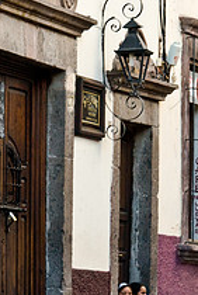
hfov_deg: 4.5
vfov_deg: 6.7
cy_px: 125
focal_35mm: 305
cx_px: 39
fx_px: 2504
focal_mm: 95
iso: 400
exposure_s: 1/20
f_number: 11
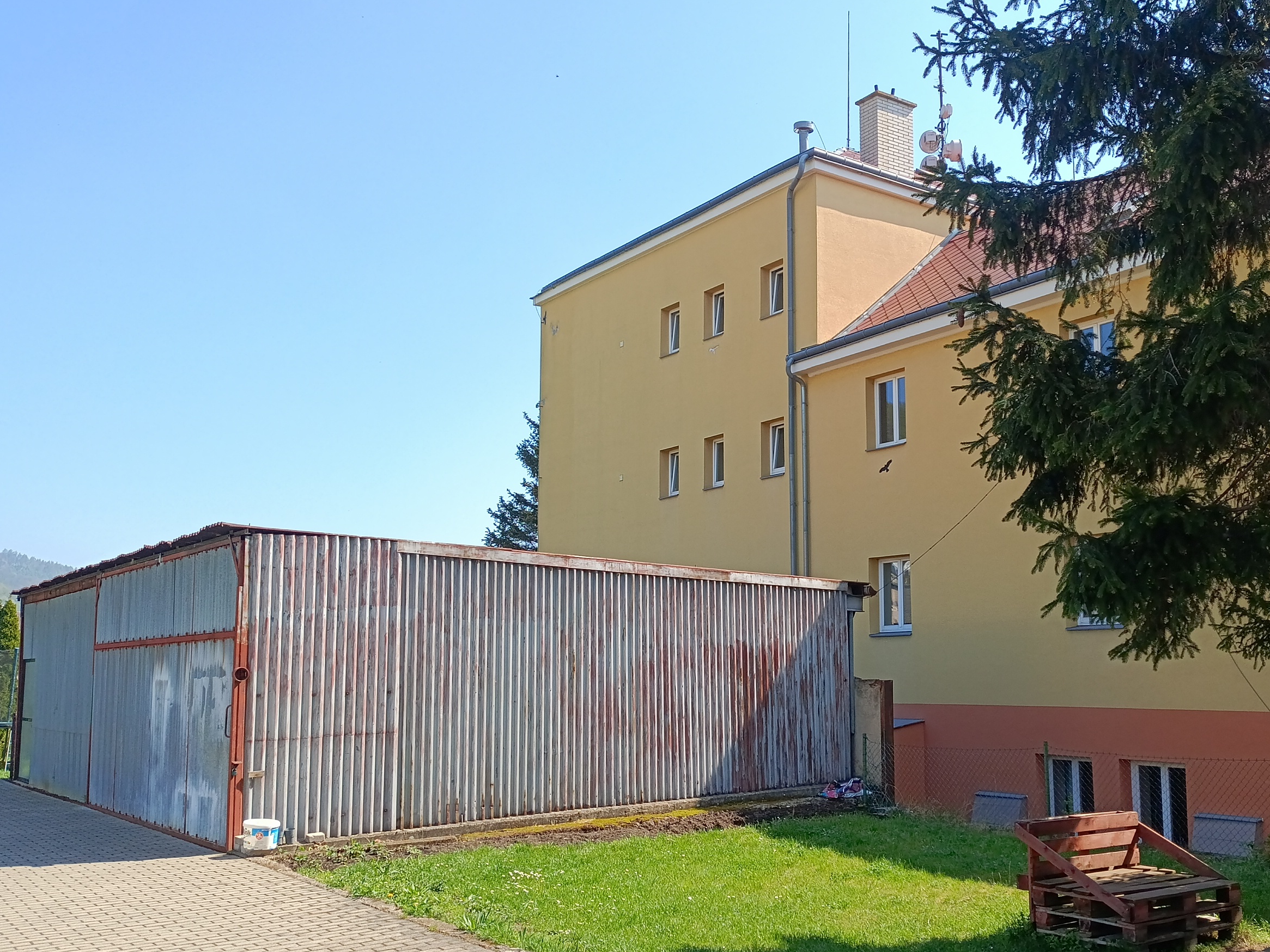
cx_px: 775
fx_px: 1284
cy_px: 513
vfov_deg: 40.7
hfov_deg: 52.2
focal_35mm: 35
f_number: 1.7
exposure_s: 1/317
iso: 50
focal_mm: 4.71
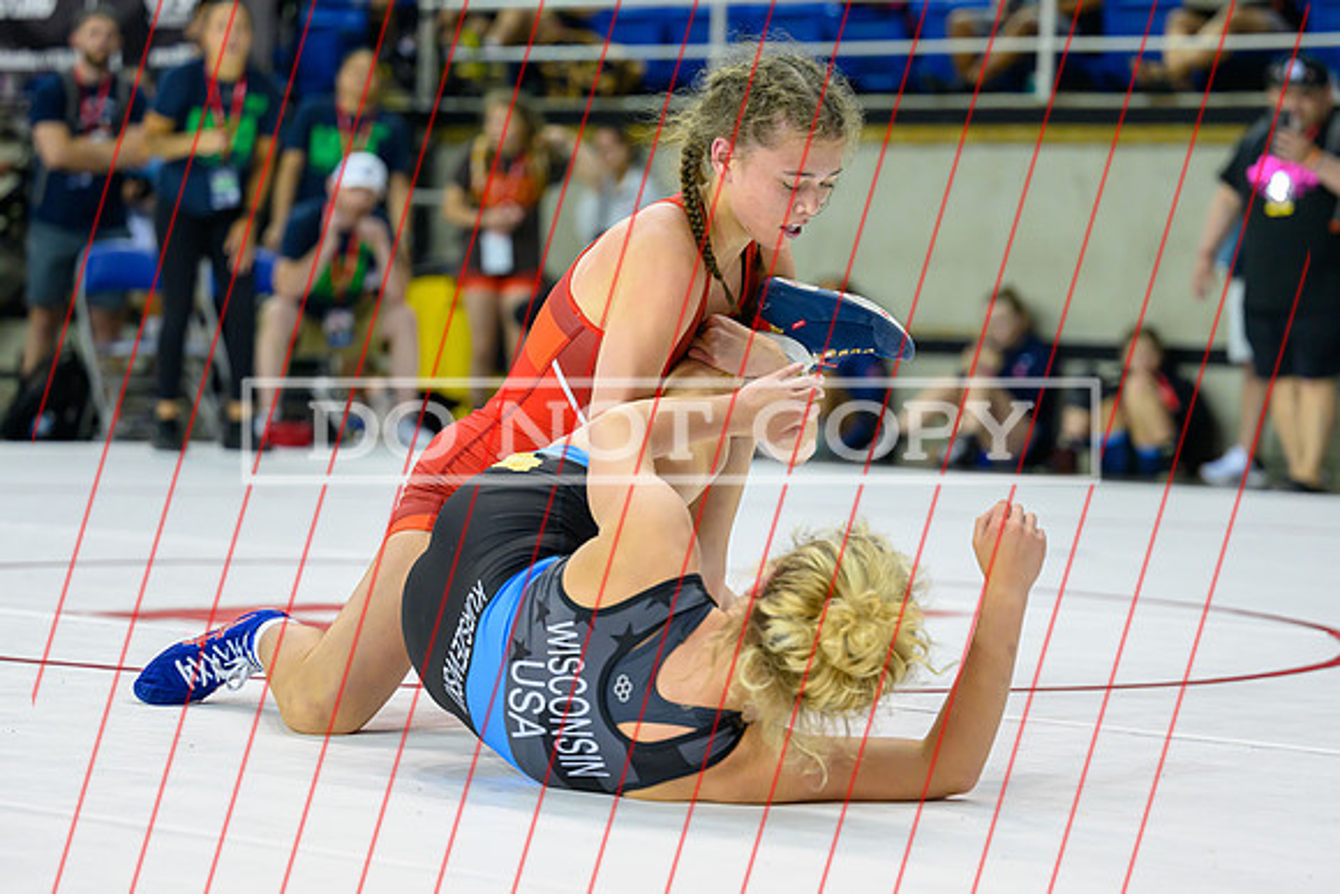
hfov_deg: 18.5
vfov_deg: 12.4
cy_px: 428
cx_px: 675
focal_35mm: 110
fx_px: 4107
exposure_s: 1/800
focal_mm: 91
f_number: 2.8
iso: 2200
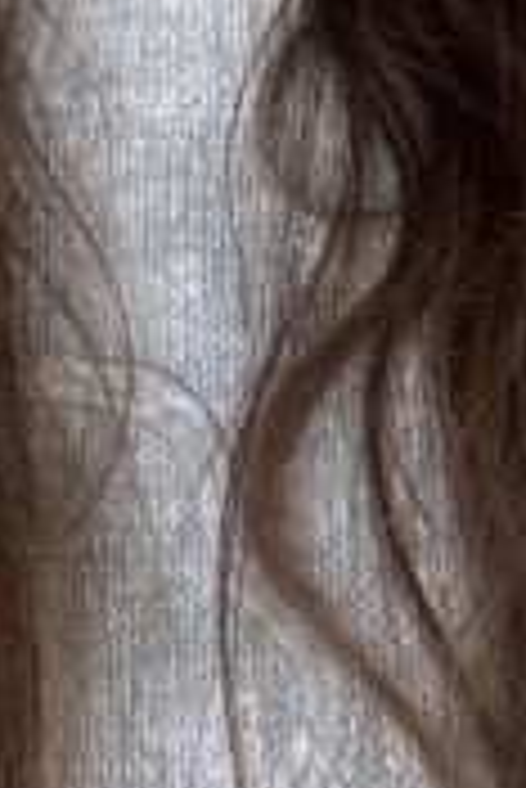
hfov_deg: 12.8
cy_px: -311
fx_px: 2340
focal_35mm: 107
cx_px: 139
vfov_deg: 17.6
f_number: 2.2
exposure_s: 1/60
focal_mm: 2.71
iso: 125
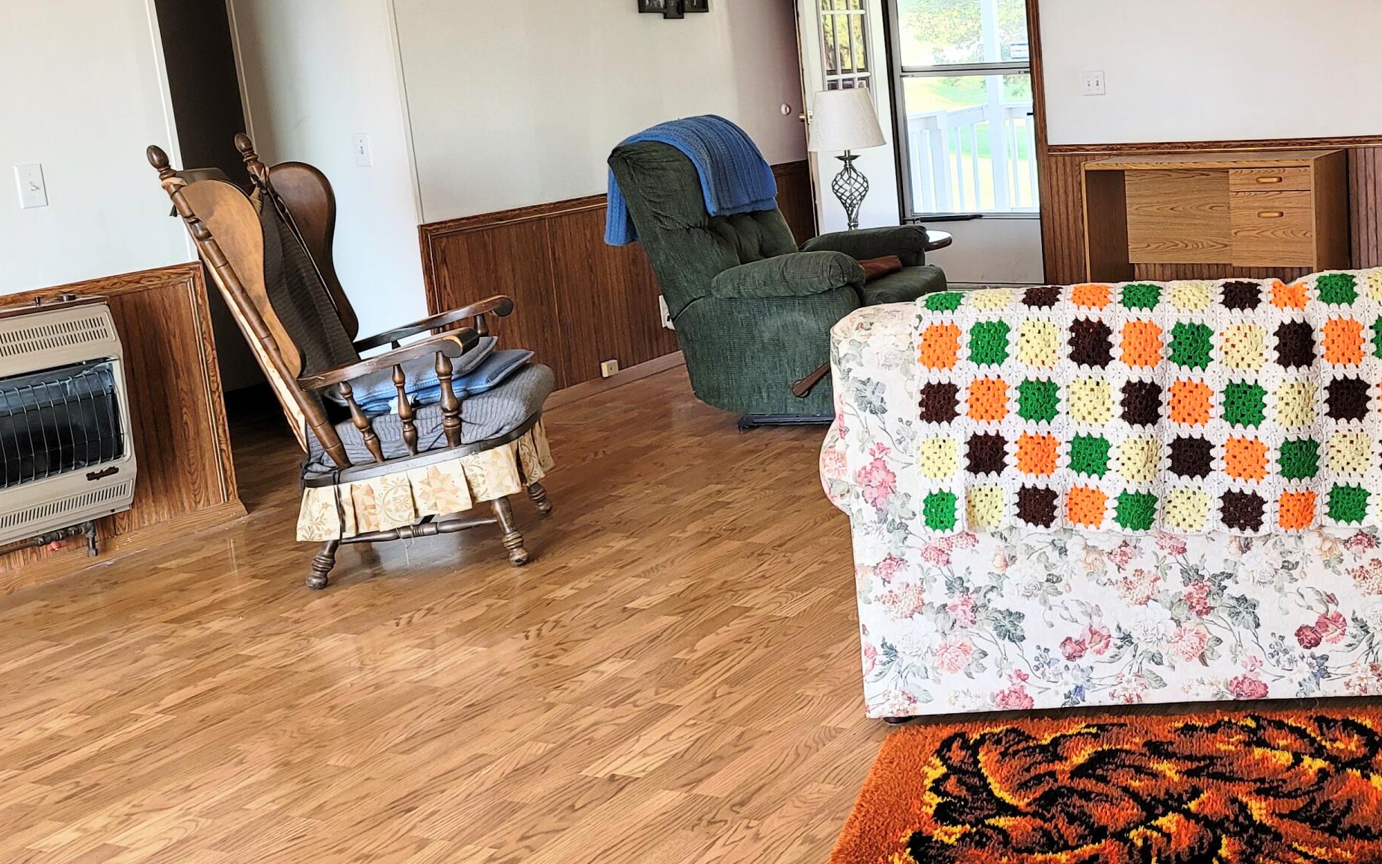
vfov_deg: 29.7
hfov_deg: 44.1
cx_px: 1100
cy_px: 303
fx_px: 1620
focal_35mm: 43
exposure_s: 1/119
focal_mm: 7
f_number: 1.8
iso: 160
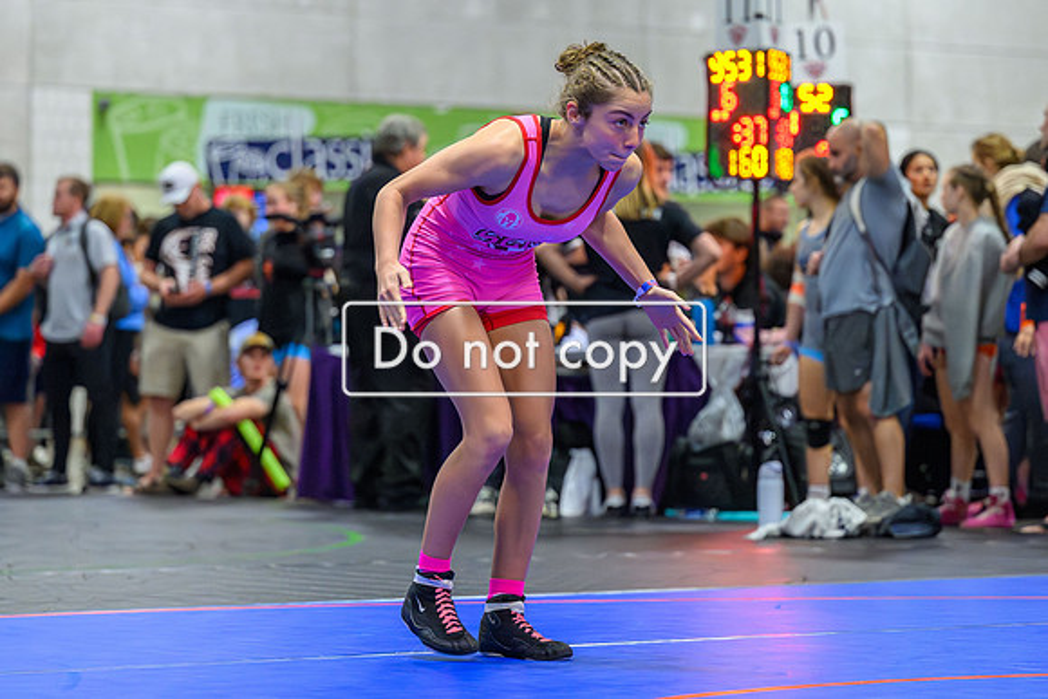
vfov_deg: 9.3
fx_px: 4307
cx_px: 538
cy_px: 277
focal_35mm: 148
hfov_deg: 13.9
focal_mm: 99
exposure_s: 1/800
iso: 10000
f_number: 2.8
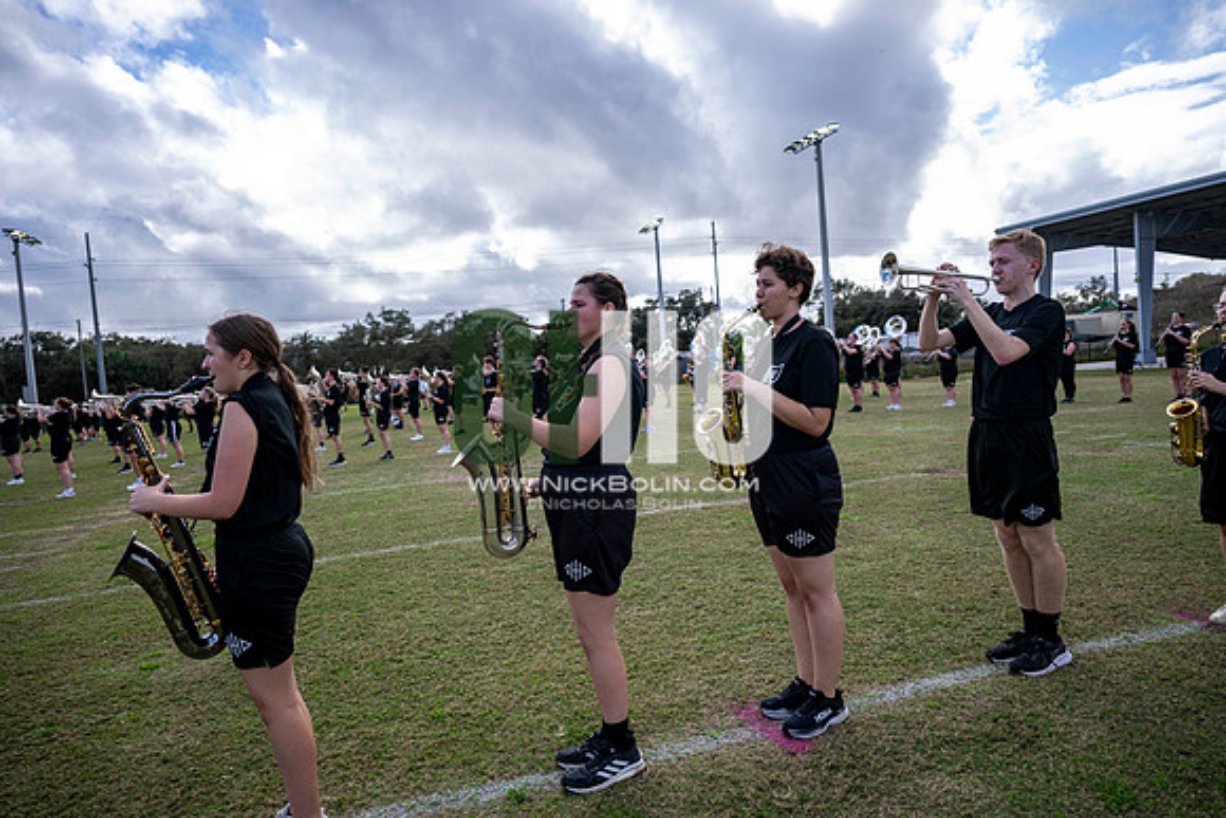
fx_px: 817
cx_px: 613
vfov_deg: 53.2
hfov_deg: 73.7
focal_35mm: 24
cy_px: 409
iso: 125
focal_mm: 24
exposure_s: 1/1250
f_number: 2.8
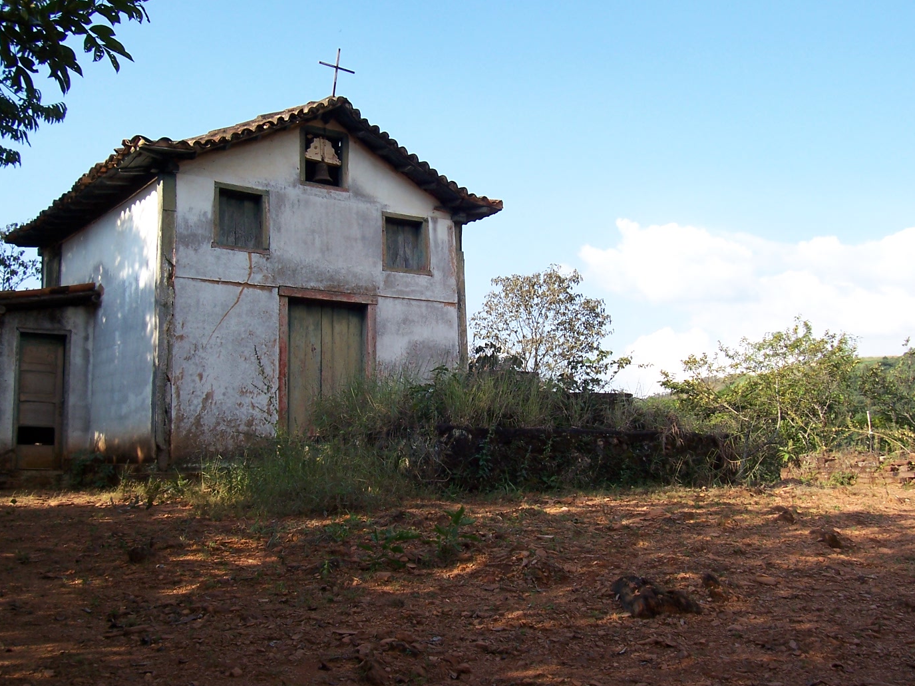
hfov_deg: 50.1
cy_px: 341
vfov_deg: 38.7
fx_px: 978
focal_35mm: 37
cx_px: 452
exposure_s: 1/180
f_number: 5.6
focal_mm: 5.6
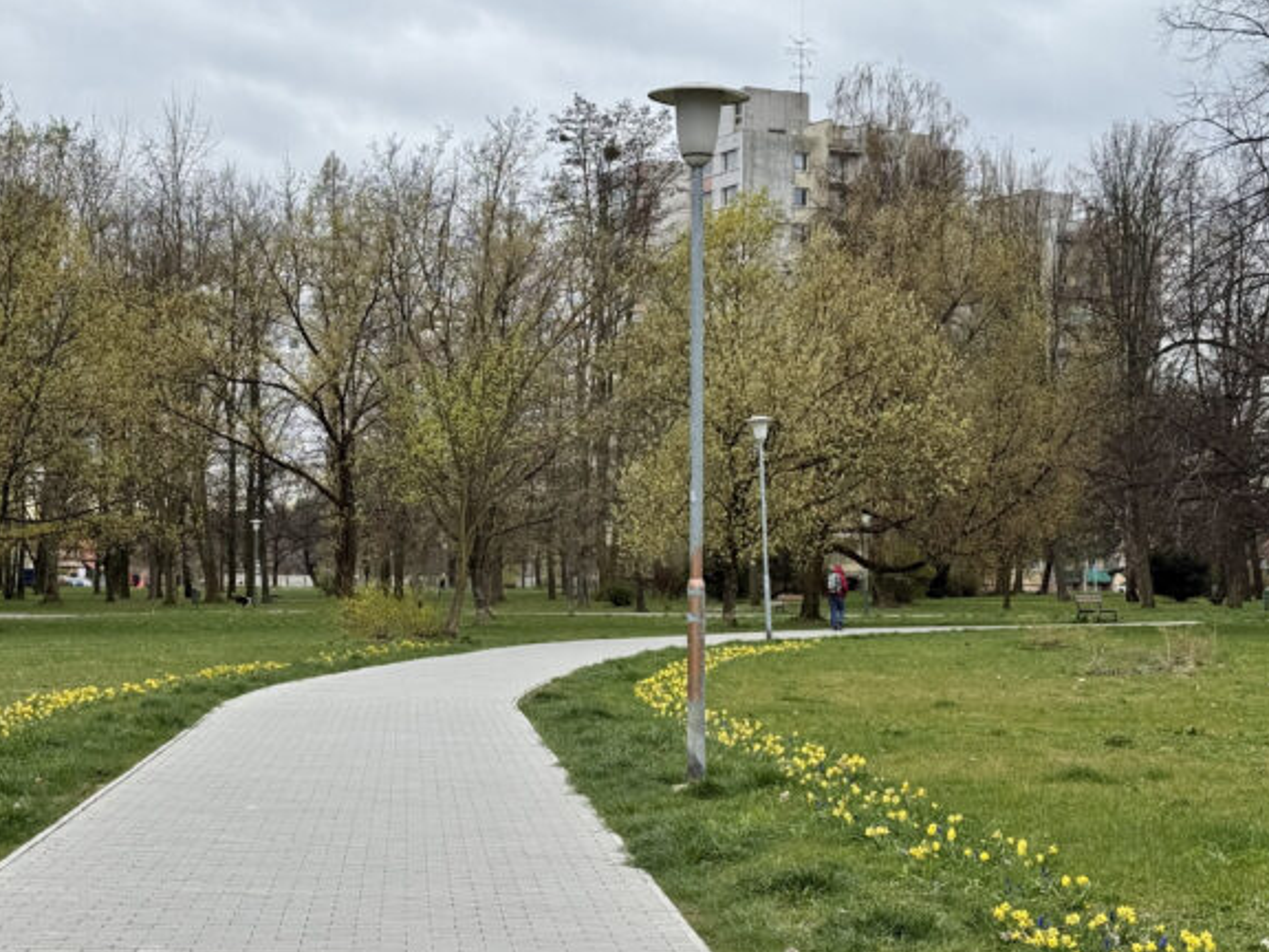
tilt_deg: +1.3
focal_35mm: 64
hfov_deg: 30.1
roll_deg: -1.4
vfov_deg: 22.9
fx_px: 2346
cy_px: 520
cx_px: 454
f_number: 1.78
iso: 64
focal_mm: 6.76
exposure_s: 1/1203
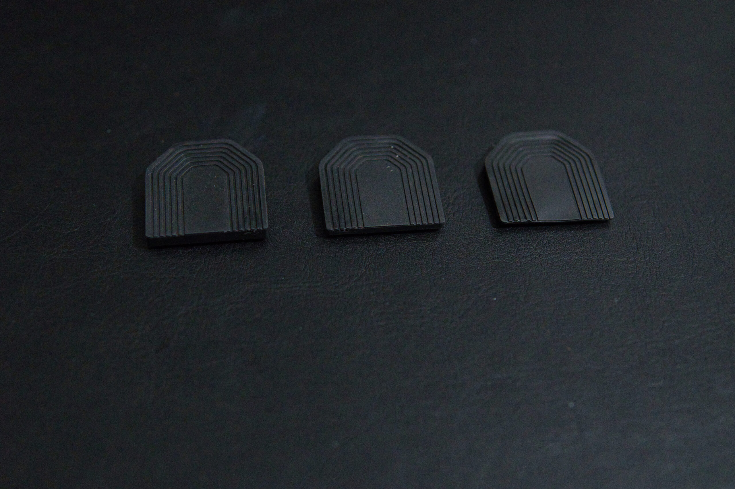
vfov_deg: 29.8
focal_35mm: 45
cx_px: 368
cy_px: 244
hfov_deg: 43.6
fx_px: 918
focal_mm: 30
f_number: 2.8
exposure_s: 1/160
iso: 6400
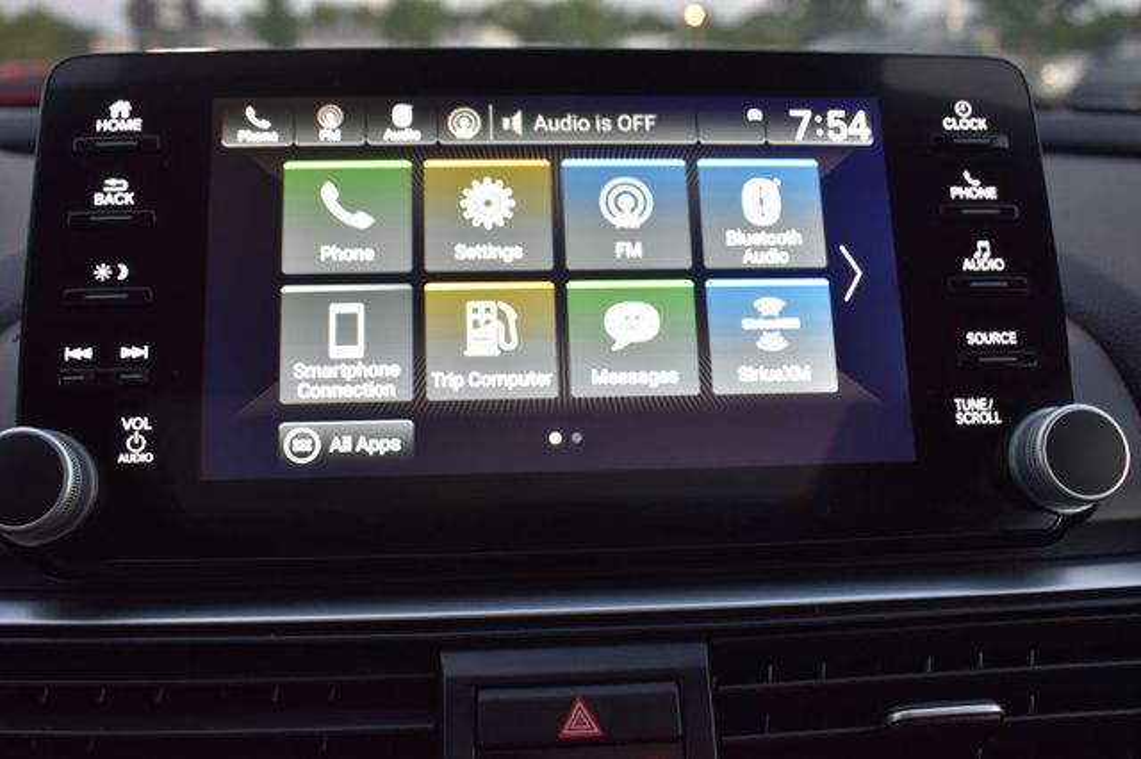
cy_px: 380
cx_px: 570
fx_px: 1140
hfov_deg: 53.2
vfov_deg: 36.8
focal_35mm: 36
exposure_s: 1/15
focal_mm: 24
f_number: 6.3
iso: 640
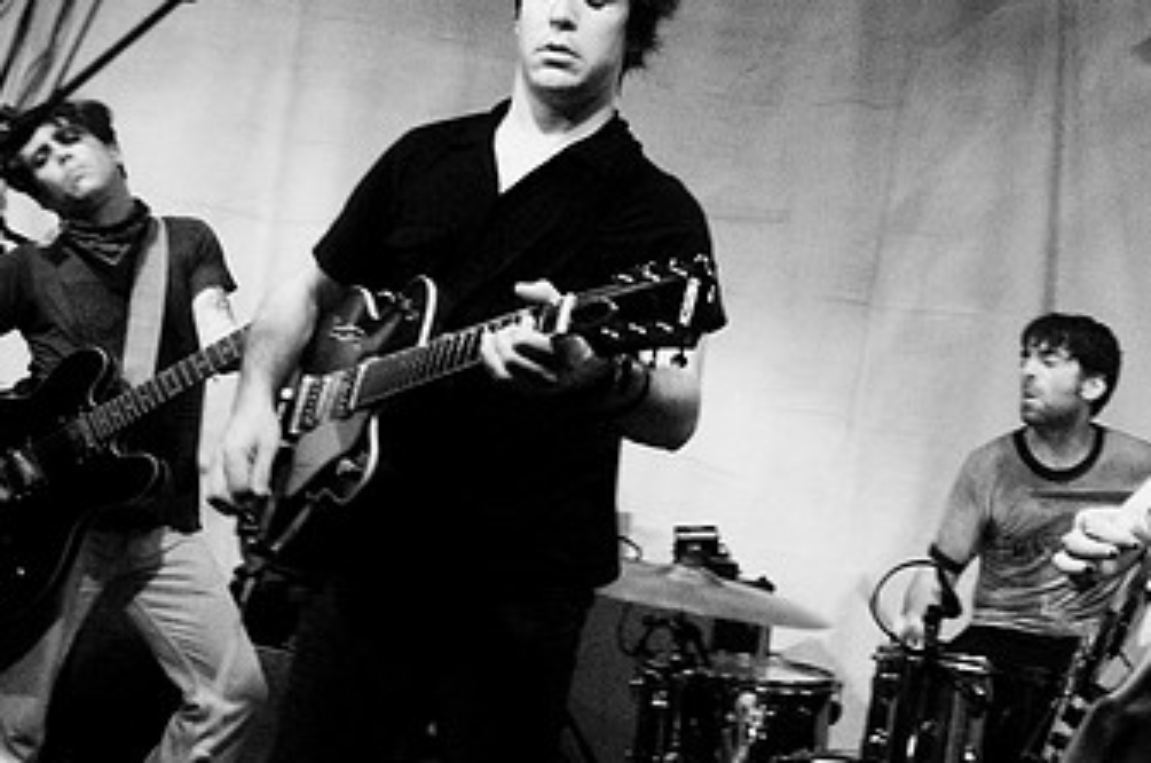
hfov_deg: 37.6
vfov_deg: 25.7
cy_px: 253
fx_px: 1659
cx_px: 825
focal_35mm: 52
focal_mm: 20
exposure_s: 1/40
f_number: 2.8
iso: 1250
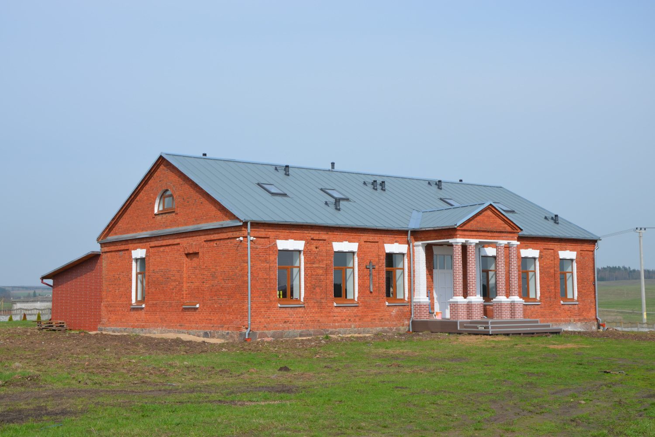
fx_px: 928
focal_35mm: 51
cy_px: 218
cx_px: 328
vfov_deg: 26.5
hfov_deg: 38.9
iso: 100
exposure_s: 1/250
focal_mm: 34
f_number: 8
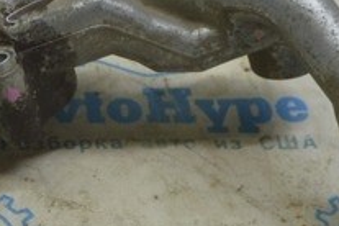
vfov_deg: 8.4
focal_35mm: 163
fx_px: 1535
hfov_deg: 12.3
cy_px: 32
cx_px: -79
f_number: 5.6
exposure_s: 1/40
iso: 400
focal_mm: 22
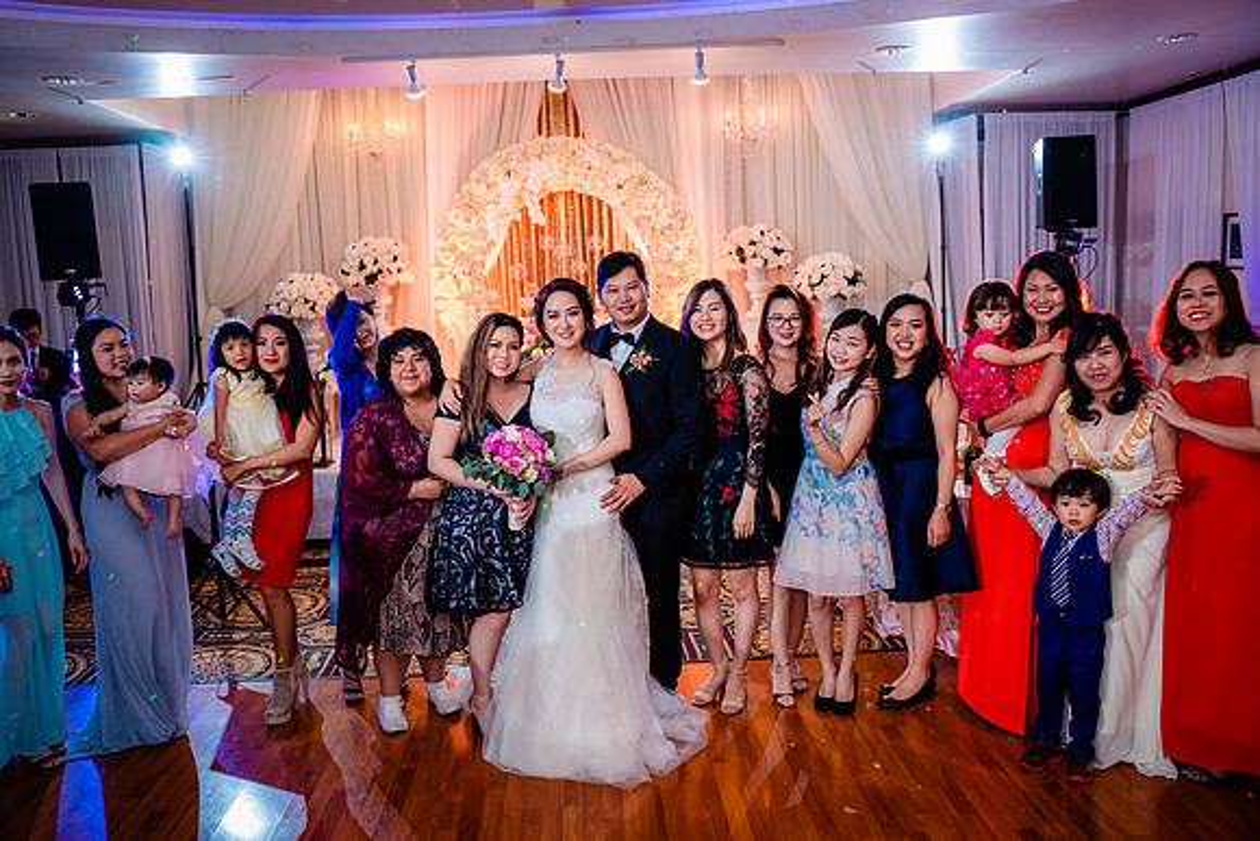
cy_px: 420
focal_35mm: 28
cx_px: 630
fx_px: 980
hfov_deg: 65.5
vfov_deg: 46.4
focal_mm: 28
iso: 1000
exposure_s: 1/160
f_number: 3.5
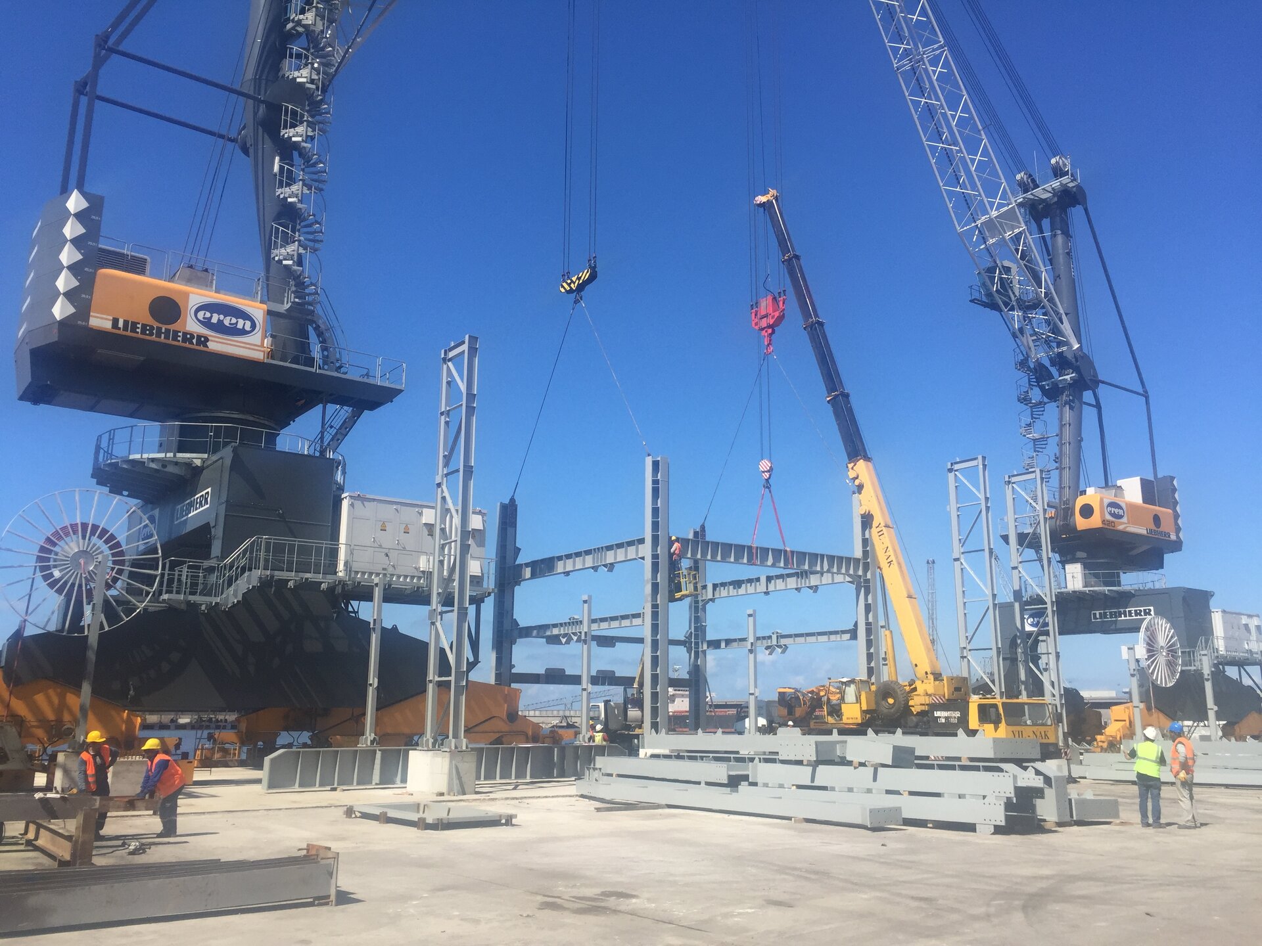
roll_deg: -1.4
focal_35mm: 29
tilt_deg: +13.2
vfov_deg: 48.2
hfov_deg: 61.7
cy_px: 473
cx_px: 631
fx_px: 1057
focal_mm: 4.15
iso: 32
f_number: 2.2
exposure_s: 1/2198
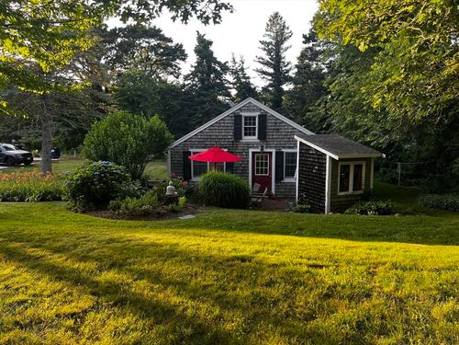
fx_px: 345
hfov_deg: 67.3
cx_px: 230
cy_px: 172
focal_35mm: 26
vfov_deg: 53.1
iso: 50
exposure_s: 1/164
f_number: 1.5
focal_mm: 5.7
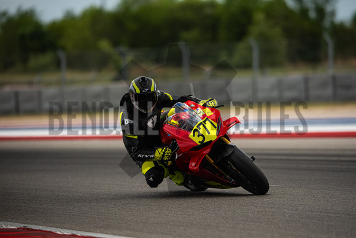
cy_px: 119
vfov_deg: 4.6
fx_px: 2967
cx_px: 178
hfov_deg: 6.9
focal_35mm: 300
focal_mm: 200
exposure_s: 1/5000
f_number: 2
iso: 400
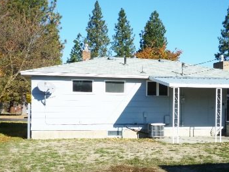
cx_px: 149
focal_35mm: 53
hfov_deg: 35.9
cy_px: 121
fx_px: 351
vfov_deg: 27.3
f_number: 4
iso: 80
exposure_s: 1/500
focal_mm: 5.2
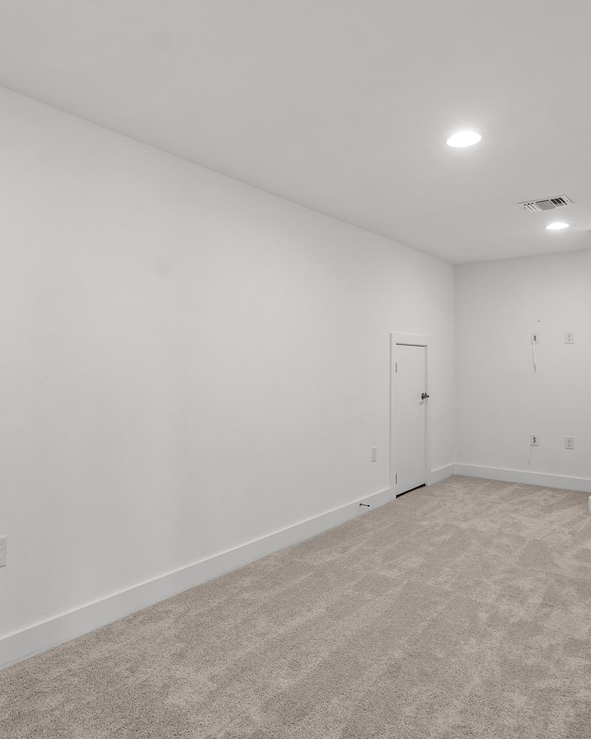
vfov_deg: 72.6
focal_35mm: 23
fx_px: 503
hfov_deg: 60.7
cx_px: 257
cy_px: 367
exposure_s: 1/2.5
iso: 200
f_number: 8
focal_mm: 16
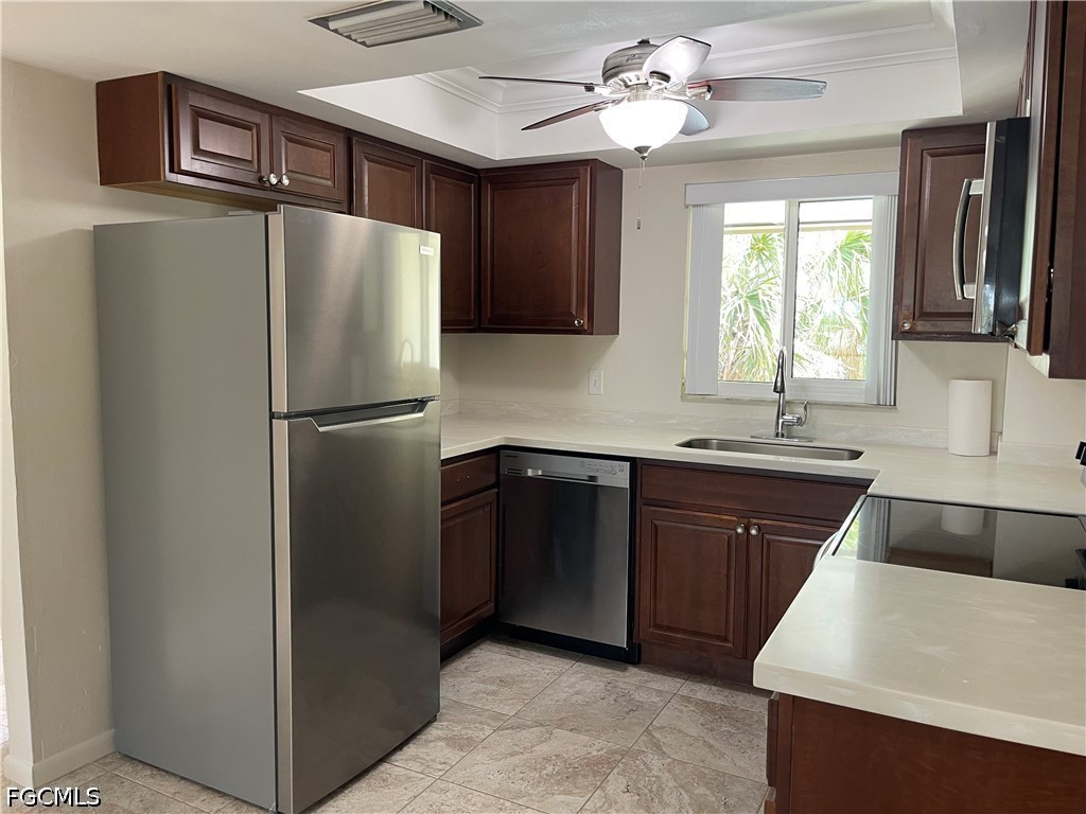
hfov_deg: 69.4
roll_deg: -0.8
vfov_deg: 54.9
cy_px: 407
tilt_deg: -5.6
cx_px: 543
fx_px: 784
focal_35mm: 25
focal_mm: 5.1
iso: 125
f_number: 1.6
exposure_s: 1/60
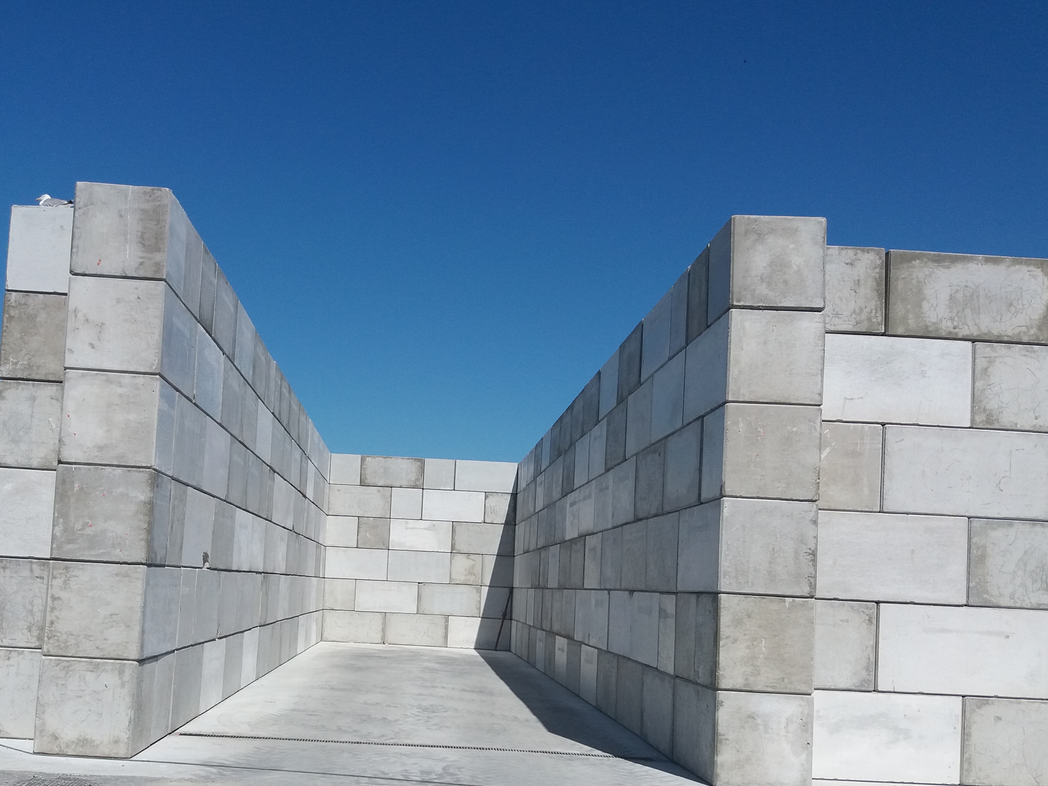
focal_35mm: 40
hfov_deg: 46.5
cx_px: 410
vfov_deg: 35.7
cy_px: 495
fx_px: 1211
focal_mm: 3.7
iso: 64
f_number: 1.9
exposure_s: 1/3022
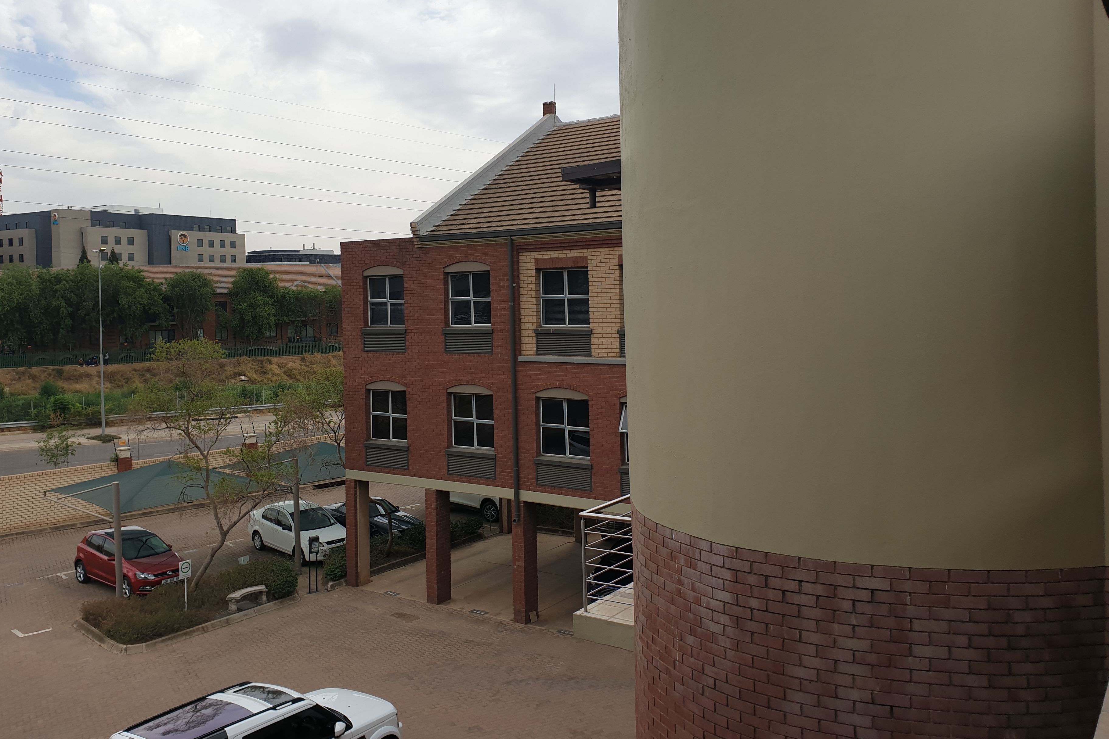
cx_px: 507
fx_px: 924
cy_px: 303
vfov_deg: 43.4
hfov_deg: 61.8
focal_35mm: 30
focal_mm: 4.3
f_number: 2.4
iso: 50
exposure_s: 1/1473
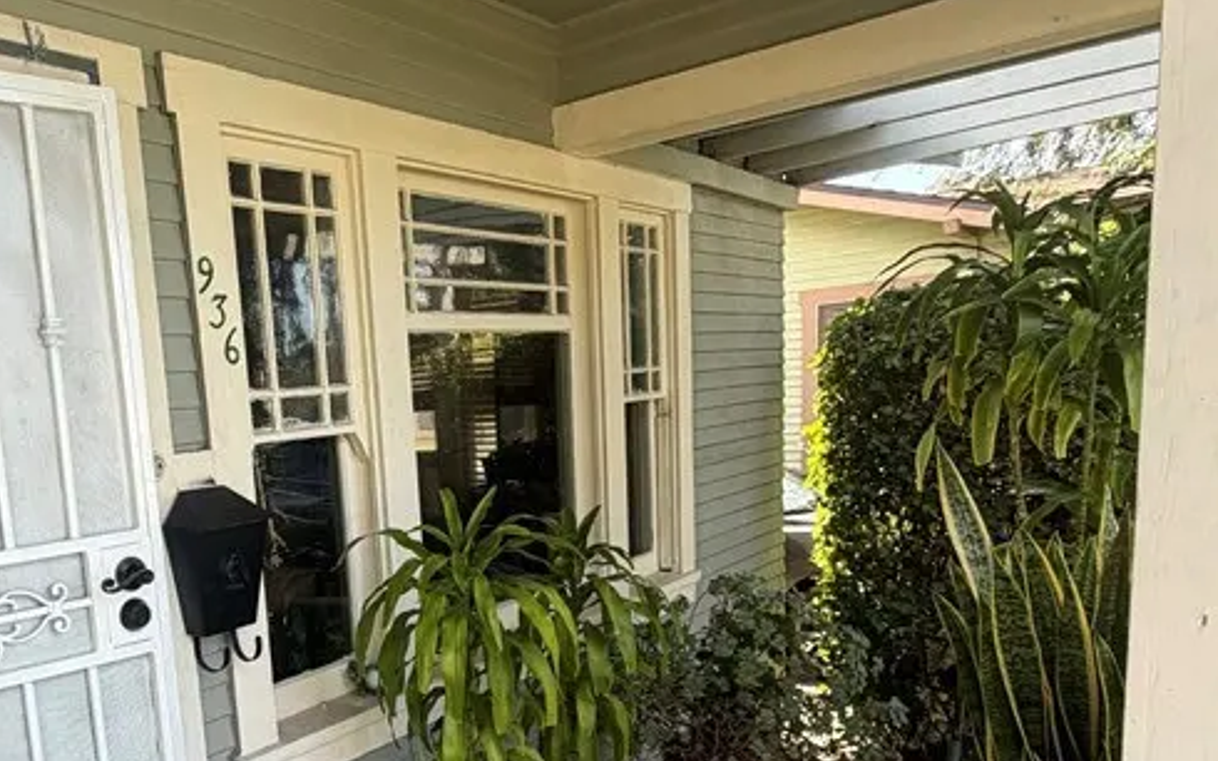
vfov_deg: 39.3
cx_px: 346
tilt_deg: -10.6
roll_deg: +4.0
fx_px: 1029
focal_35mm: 31
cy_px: 587
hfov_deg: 58.9
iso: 40
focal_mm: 2.22
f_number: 2.2
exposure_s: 1/157
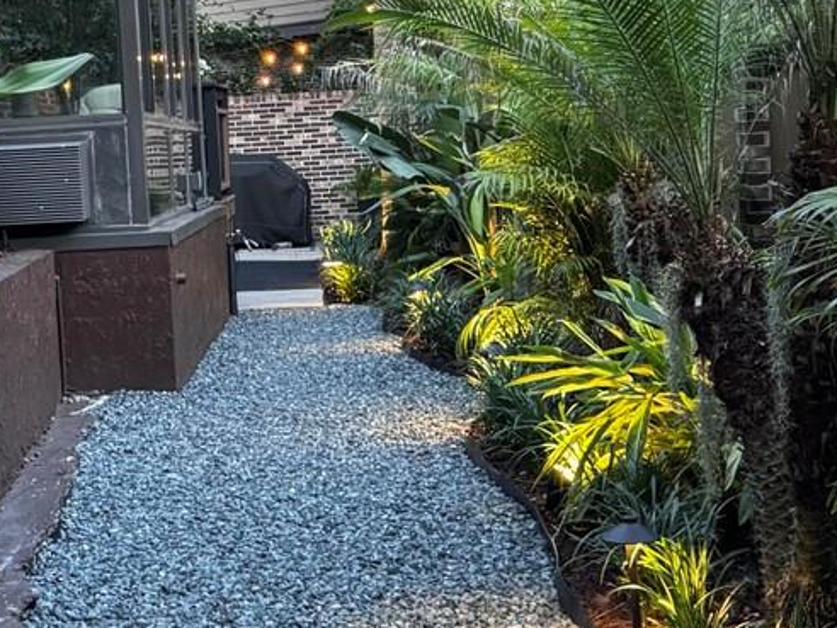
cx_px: 305
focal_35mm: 78
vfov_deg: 18.8
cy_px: 186
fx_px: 1886
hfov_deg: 24.9
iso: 800
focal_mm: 6.76
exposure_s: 1/60
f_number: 1.78
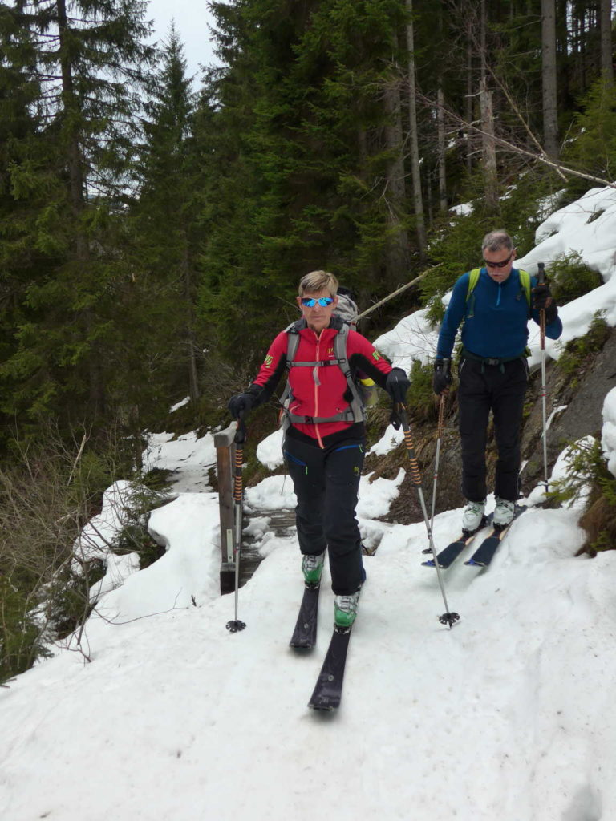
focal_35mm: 36
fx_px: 854
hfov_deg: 39.7
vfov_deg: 51.4
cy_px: 410
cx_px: 308
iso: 125
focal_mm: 7.5
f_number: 2.8
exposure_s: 1/500
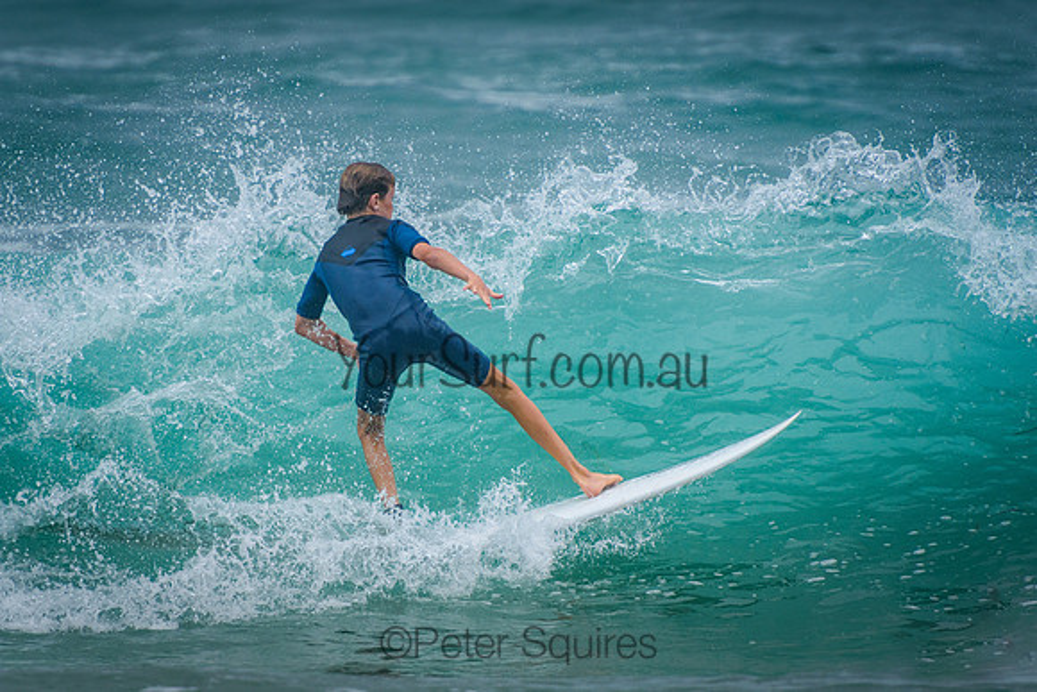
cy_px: 346
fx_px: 17287
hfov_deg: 3.4
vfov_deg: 2.3
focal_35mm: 600
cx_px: 518
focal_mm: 400
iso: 450
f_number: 5.6
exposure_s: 1/2000
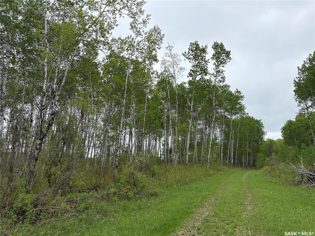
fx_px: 237
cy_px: 118
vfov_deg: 53.1
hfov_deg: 67.3
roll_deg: +0.6
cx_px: 158
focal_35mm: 26
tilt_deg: +10.6
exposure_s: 1/2639
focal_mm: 5.96
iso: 50
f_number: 1.6
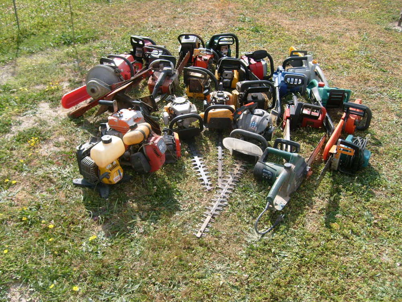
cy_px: 151
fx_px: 406
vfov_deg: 40.7
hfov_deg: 52.6
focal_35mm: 35
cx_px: 201
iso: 80
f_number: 7.1
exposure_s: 1/180
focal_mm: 5.8
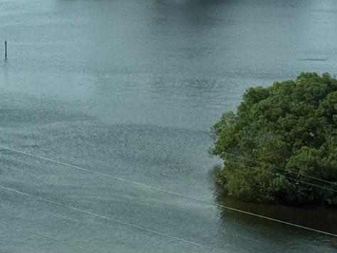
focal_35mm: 162
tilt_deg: -4.2
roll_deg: +0.3
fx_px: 1578
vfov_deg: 9.1
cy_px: 19
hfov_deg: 11.8
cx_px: -137
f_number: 1.78
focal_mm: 6.76
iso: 64
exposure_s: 1/6024
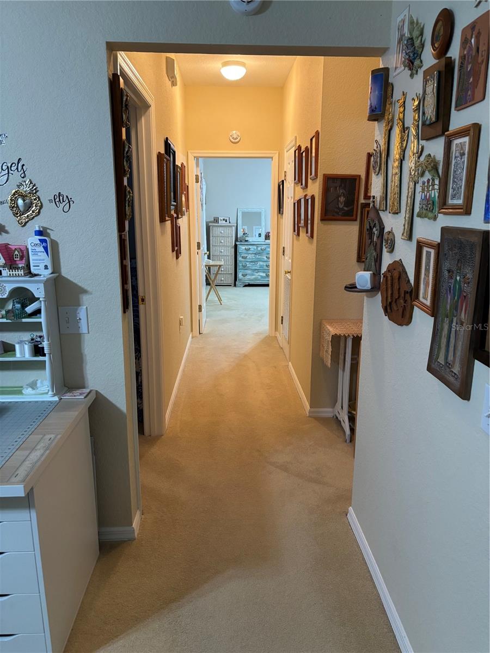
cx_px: 245
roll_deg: -1.6
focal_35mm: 26
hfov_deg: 53.1
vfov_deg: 67.3
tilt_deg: -13.4
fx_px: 491
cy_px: 326
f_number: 1.6
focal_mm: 5.96
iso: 250
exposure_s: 1/60
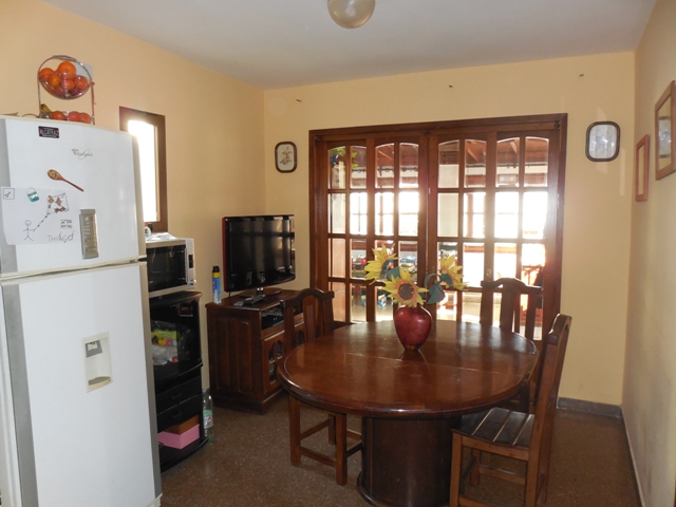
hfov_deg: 67.3
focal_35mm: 26
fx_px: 508
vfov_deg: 53.1
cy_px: 254
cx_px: 338
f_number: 3.5
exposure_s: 1/25
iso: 400
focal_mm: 4.6
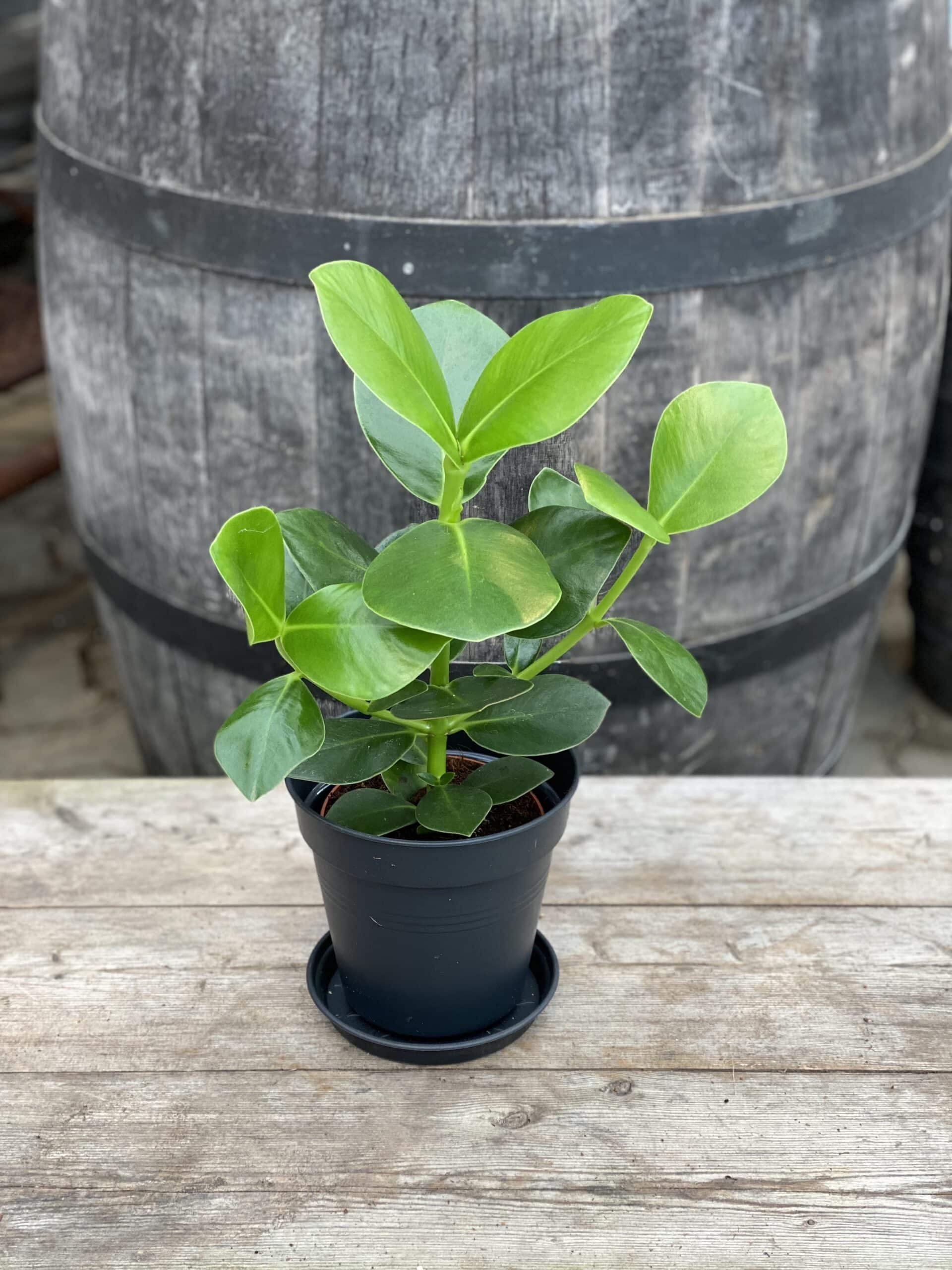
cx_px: 476
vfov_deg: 36.8
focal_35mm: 52
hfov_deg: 28.0
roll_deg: +0.0
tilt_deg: -26.7
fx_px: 1907
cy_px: 635
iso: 80
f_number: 2
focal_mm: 6
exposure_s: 1/100
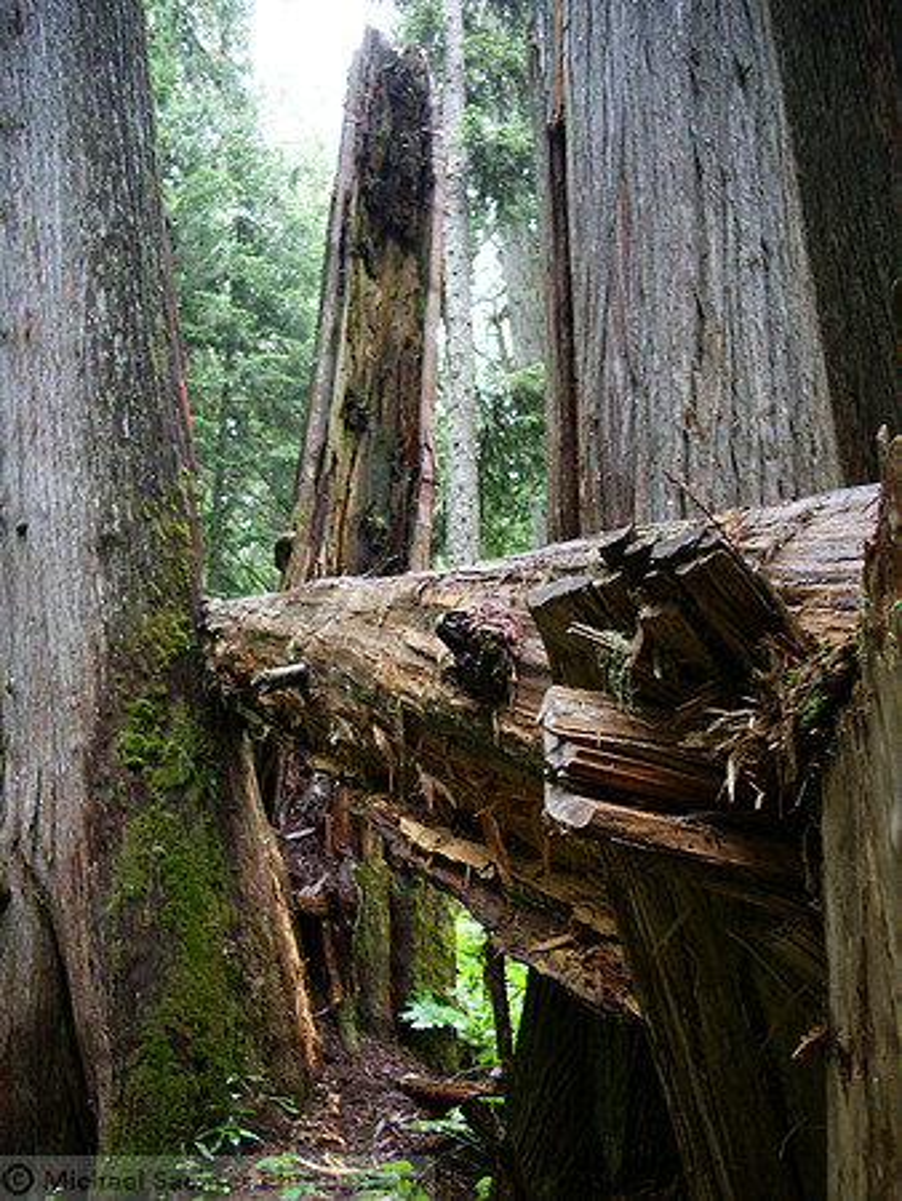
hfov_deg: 40.7
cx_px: 451
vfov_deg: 52.6
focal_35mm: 35
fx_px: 1215
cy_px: 600
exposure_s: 1/20
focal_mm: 5.8
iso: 200
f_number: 2.6
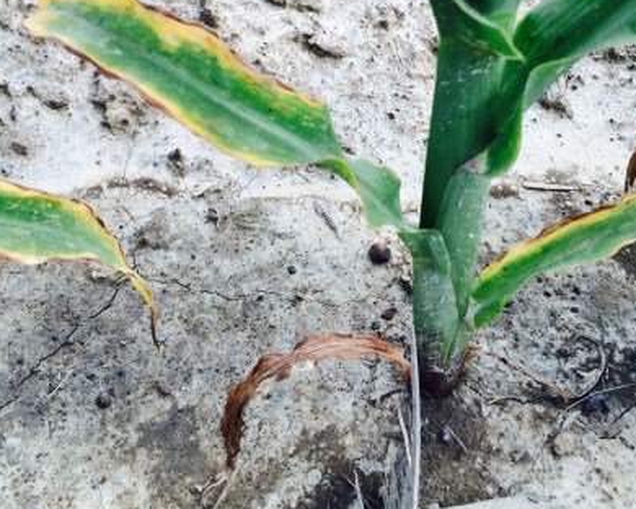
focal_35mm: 40
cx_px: 321
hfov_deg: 45.8
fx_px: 753
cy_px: 99
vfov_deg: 36.0
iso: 32
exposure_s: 1/466
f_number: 2.2
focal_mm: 4.12
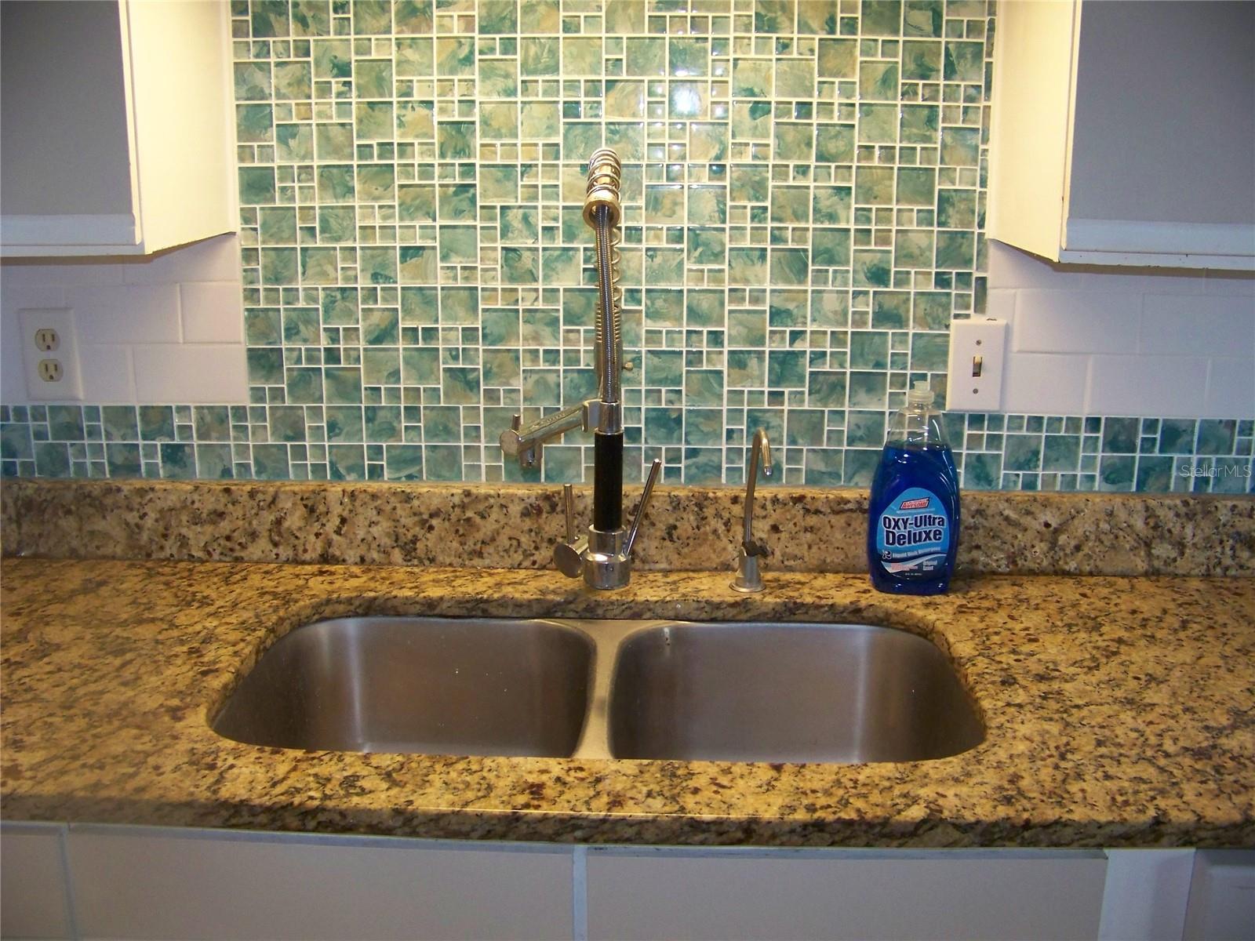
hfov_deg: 51.4
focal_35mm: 36
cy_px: 470
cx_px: 628
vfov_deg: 39.7
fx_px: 1305
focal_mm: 5.85
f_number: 2.8
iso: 200
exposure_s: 1/30
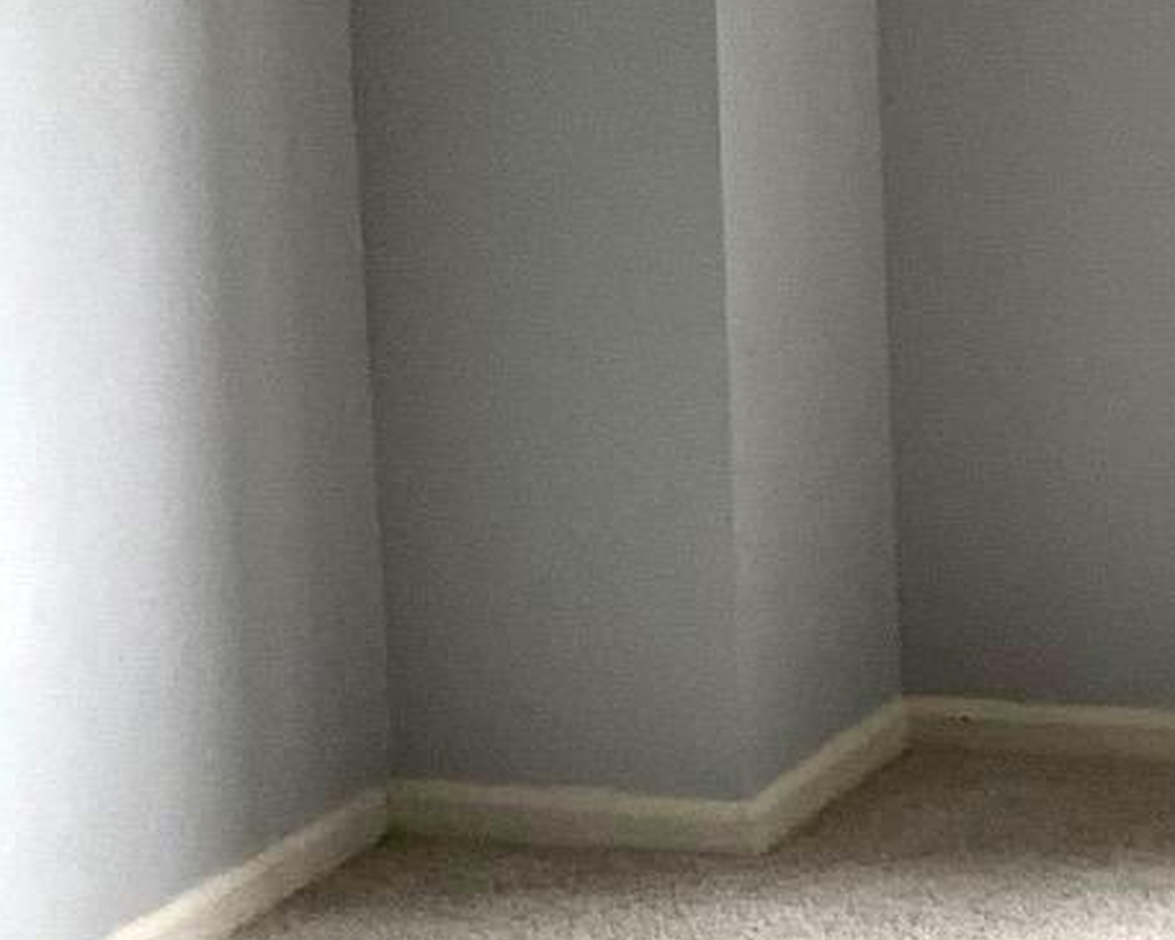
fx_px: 4417
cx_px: 1603
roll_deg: +0.9
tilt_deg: -9.3
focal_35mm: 127
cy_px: 70
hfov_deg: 14.4
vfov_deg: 12.1
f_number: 1.8
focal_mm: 3
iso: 64
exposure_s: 1/60
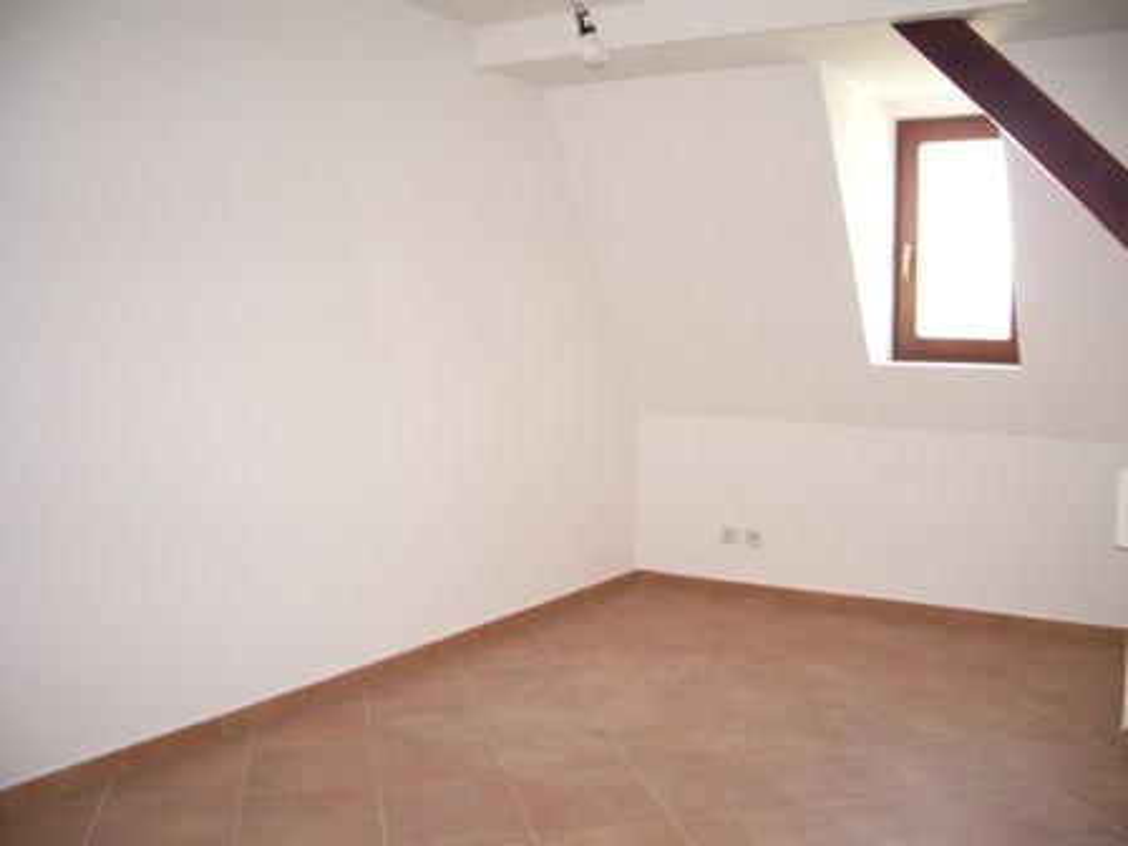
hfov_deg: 52.6
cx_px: 564
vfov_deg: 40.7
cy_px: 423
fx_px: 1141
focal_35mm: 35
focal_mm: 5.8
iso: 160
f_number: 2.6
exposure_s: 1/40
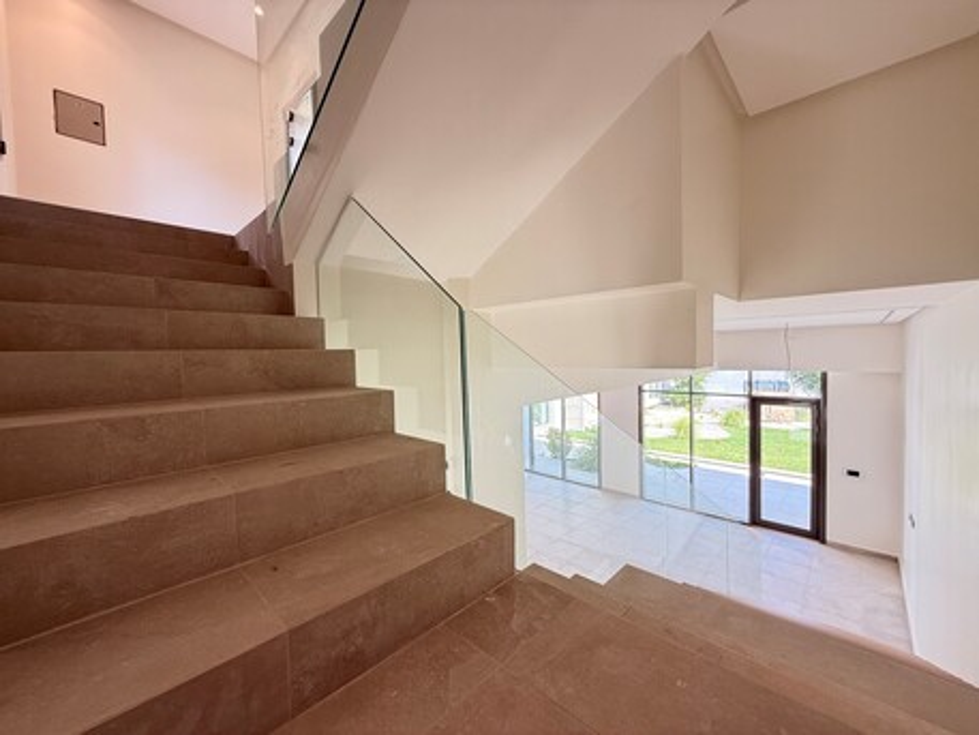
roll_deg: +1.2
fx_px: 396
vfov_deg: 85.7
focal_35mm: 14
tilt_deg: -1.6
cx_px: 490
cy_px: 368
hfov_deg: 102.0
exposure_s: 1/99
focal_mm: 2.22
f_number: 2.2
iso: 100
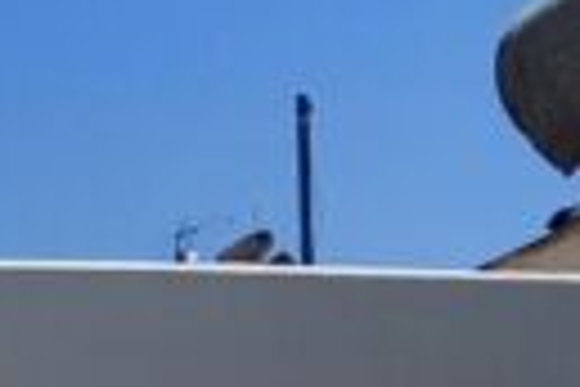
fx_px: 1998
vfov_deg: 9.6
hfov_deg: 14.7
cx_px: -414
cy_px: 968
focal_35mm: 124
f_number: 2.2
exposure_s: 1/2646
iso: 50
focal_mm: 1.91
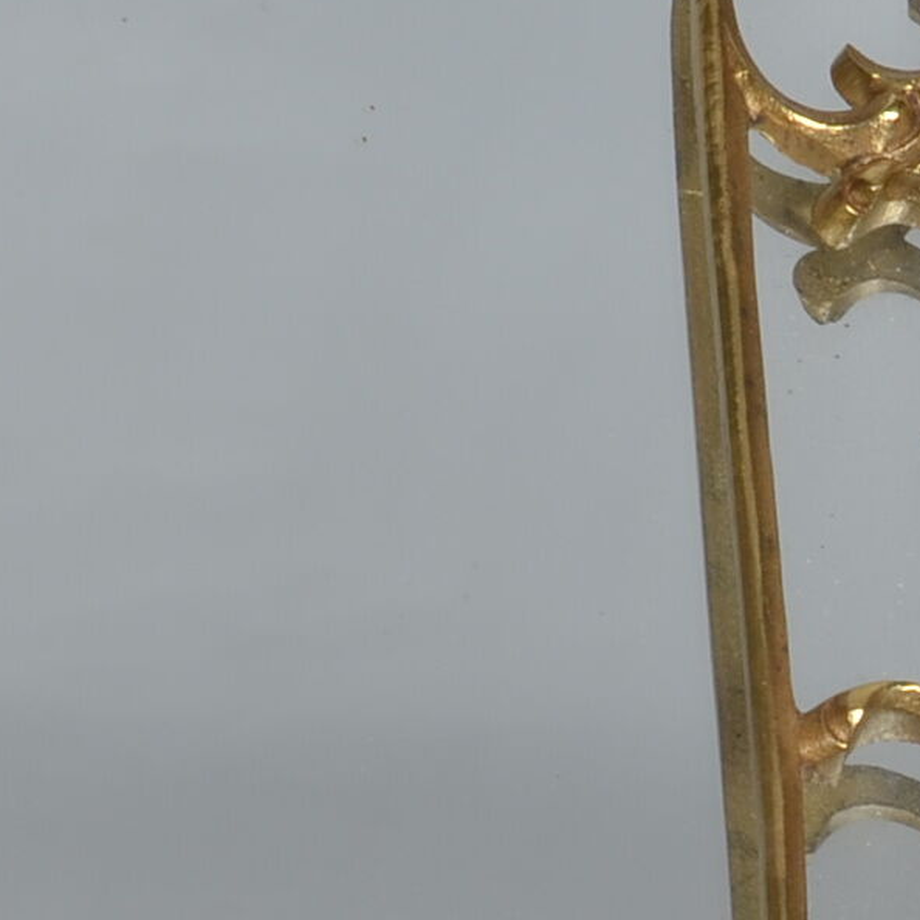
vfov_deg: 4.4
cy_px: 1403
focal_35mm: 396
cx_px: -791
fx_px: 11907
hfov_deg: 4.4
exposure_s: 1/125
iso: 100
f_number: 14
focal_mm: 50
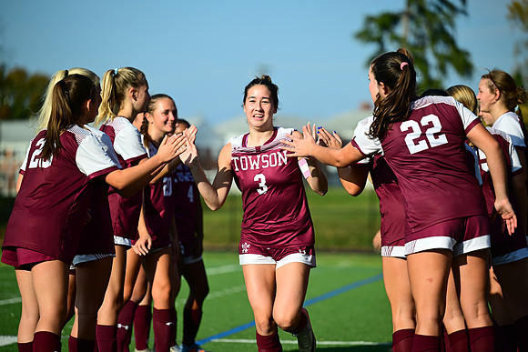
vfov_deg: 8.6
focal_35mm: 160
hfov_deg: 12.8
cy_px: 176
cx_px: 264
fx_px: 2347
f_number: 3.2
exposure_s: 1/2000
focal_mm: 160
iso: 125
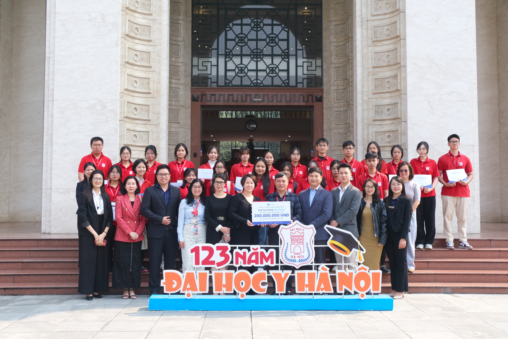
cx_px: 254
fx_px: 593
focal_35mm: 42
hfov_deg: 46.4
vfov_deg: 31.9
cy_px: 170
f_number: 5.6
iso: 160
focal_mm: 27.9
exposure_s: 1/120
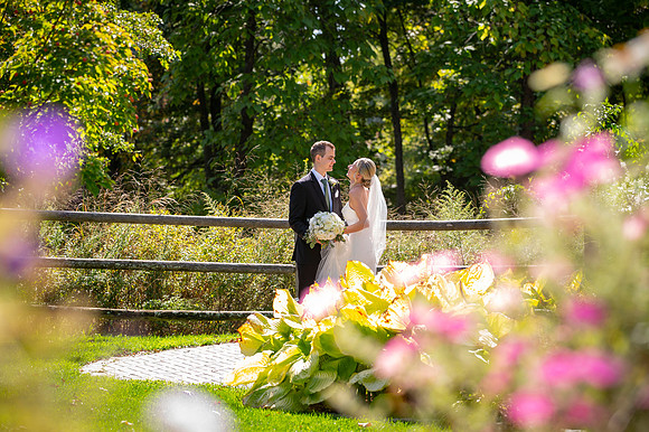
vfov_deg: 11.5
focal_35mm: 119
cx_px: 324
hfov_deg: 17.2
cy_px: 216
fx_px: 2151
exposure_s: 1/200
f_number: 4
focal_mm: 116
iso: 50
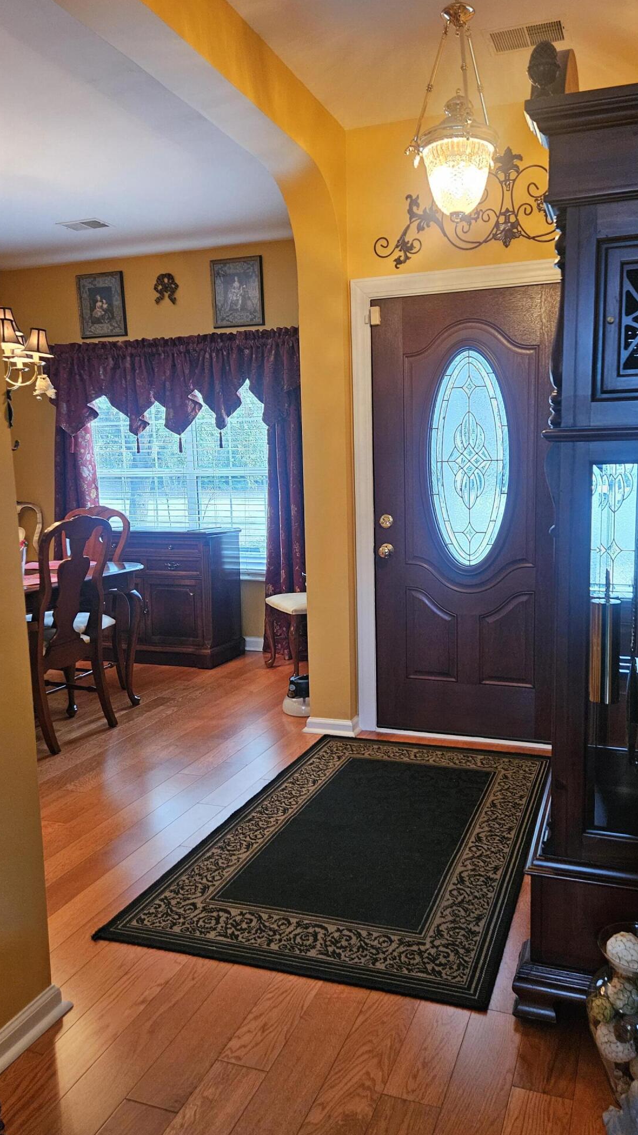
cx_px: 389
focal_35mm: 26
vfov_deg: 71.9
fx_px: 782
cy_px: 578
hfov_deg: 44.1
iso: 640
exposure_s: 1/60
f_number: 1.8
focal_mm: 5.4
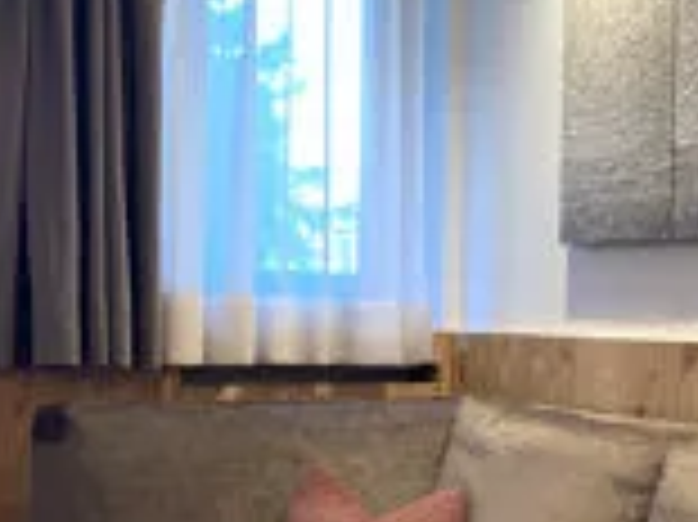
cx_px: 757
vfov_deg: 21.8
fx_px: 1350
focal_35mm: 67
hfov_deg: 26.8
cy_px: 374
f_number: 1.8
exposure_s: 1/60
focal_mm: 4.25
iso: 160
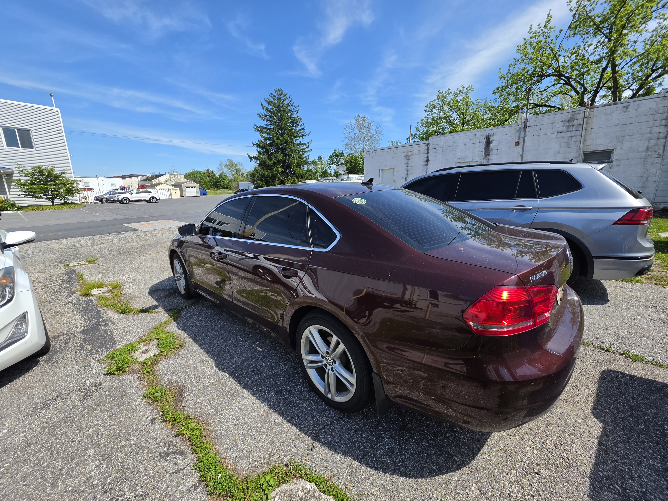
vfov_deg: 89.9
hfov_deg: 106.2
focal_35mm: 13
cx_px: 334
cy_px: 250
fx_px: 251
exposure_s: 1/1235
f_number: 1.9
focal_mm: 2.2
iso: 32
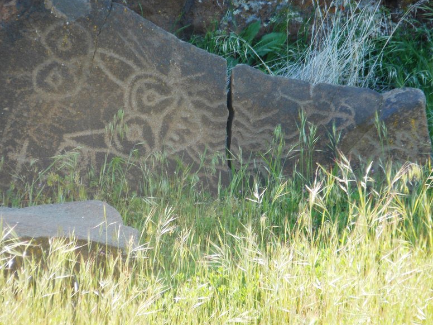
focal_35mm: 290
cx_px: 206
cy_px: 147
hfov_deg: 6.8
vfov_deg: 5.1
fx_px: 3628
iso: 80
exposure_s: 1/50
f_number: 5.8
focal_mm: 45
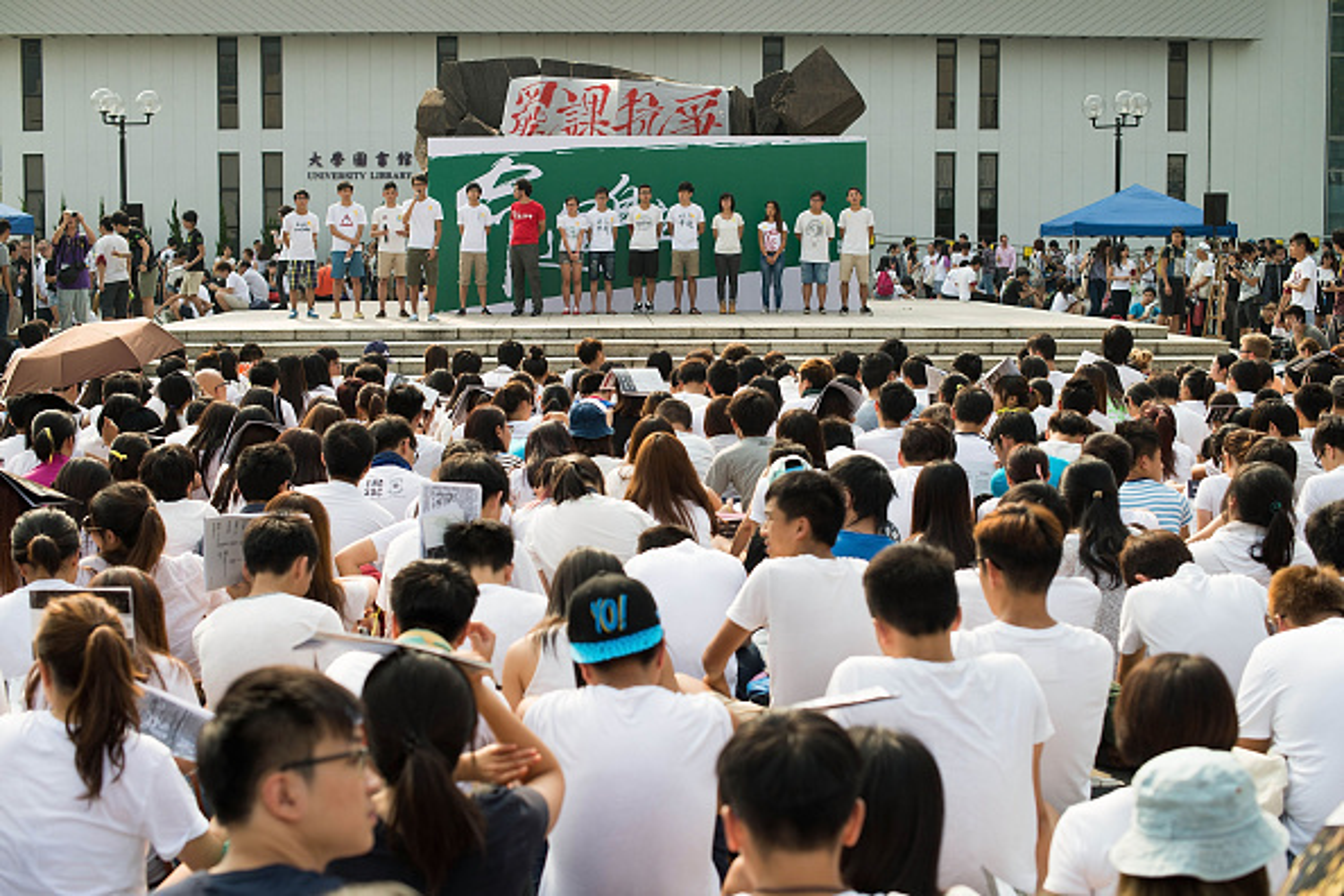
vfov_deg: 27.0
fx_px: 1867
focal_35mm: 50
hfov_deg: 39.6
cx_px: 672
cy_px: 448
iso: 200
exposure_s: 1/1000
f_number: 5
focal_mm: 50
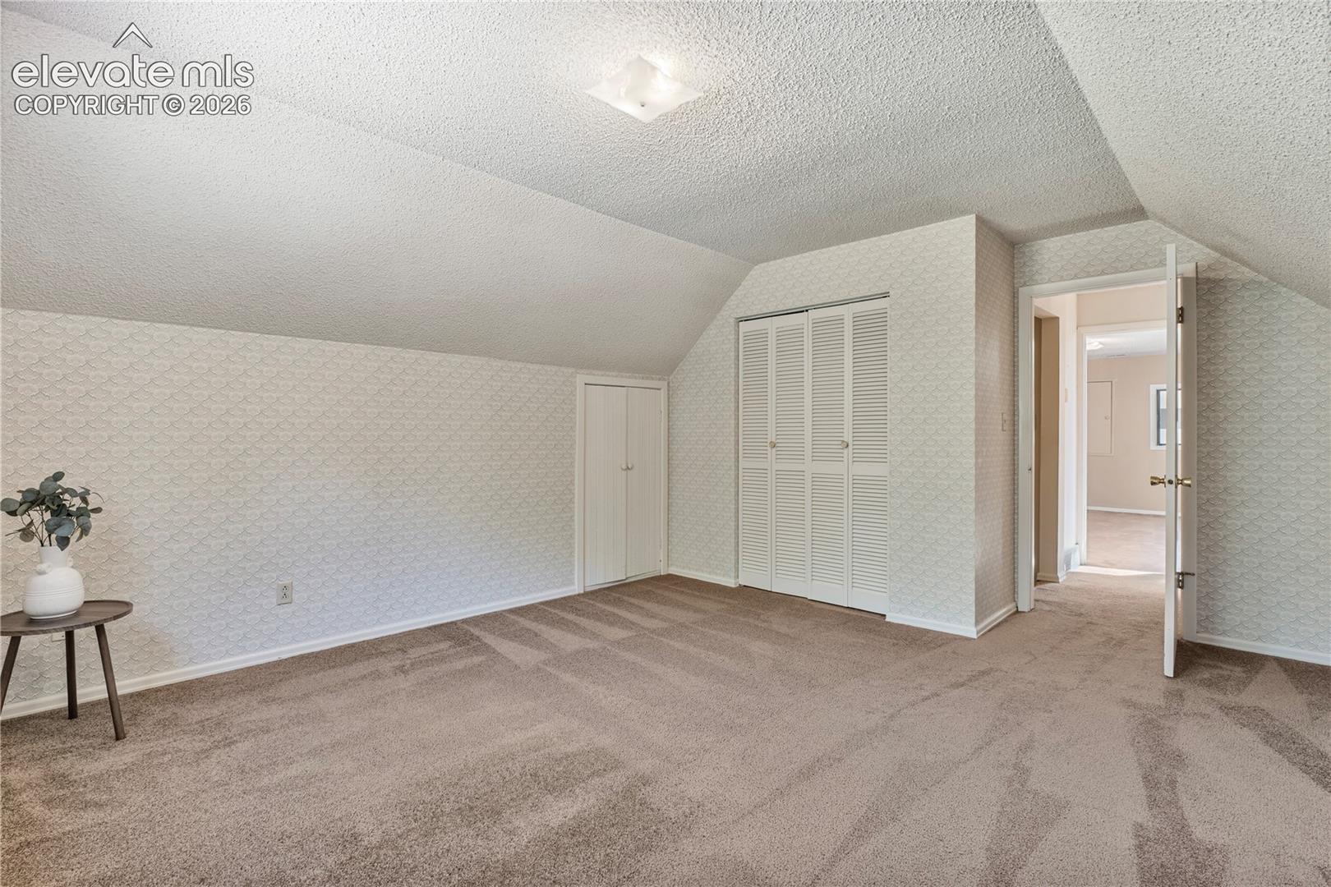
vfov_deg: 72.1
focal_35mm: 16
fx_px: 610
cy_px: 444
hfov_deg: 95.0
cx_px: 666
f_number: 8
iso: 250
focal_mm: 11
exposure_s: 1
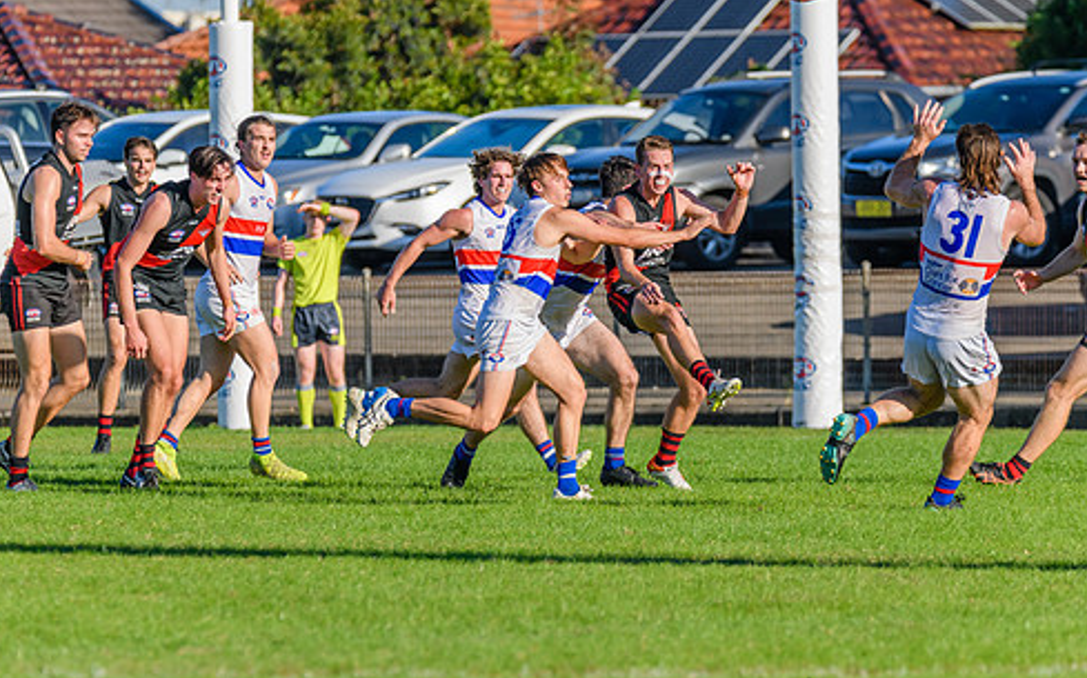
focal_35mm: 448
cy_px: 315
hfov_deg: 4.7
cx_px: 548
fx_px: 13264
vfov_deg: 2.9
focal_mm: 350
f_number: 8
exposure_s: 1/2000
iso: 800
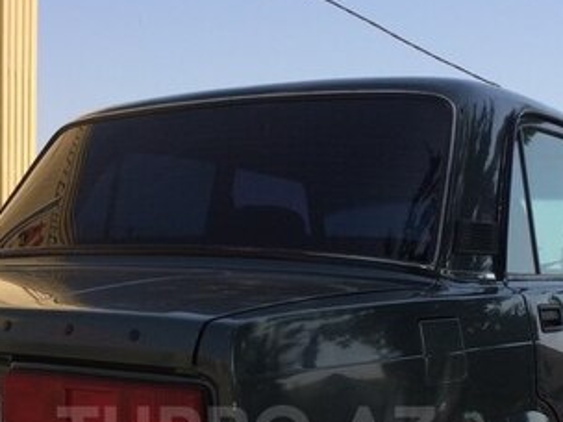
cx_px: 246
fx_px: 1025
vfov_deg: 22.3
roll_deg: -0.8
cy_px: 434
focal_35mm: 63
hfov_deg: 30.7
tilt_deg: -7.3
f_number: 2.2
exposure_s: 1/1786
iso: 32
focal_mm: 4.15
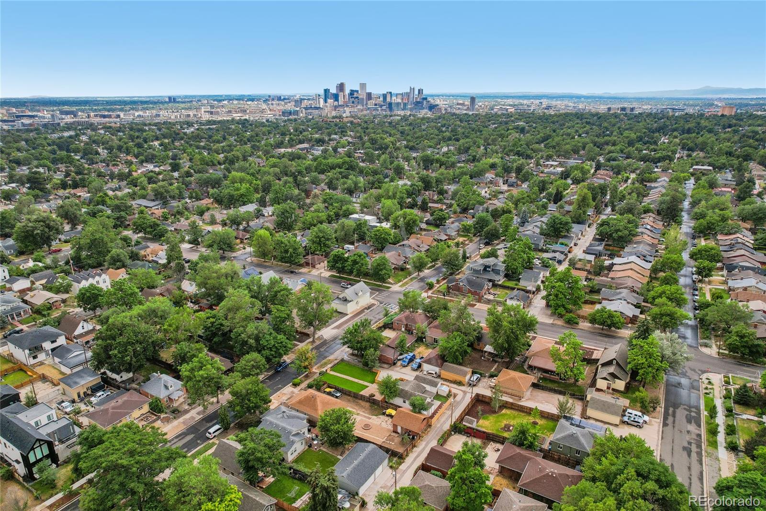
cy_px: 256
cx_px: 383
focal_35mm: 22
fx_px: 468
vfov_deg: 57.2
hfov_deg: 78.6
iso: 100
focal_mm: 8.4
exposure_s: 1/1000
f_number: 2.8
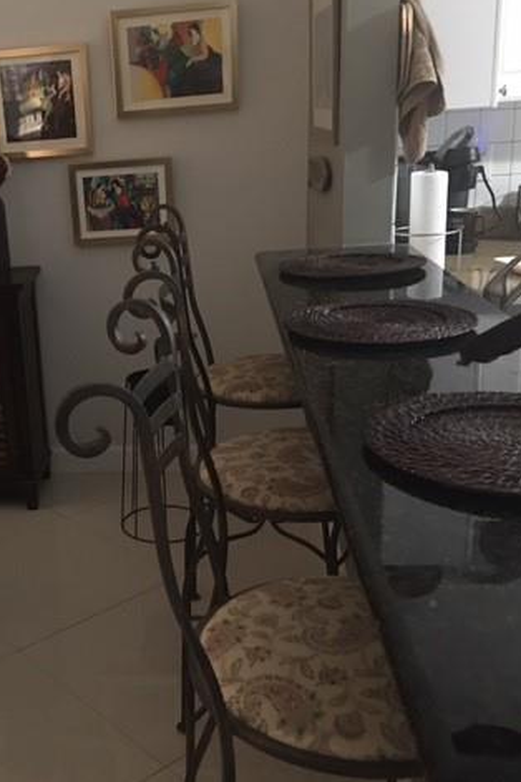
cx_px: 80
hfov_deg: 31.5
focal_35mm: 41
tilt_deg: -15.4
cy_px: 390
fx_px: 890
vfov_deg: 47.4
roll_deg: +4.0
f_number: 2.2
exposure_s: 1/4
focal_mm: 4.15
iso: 125
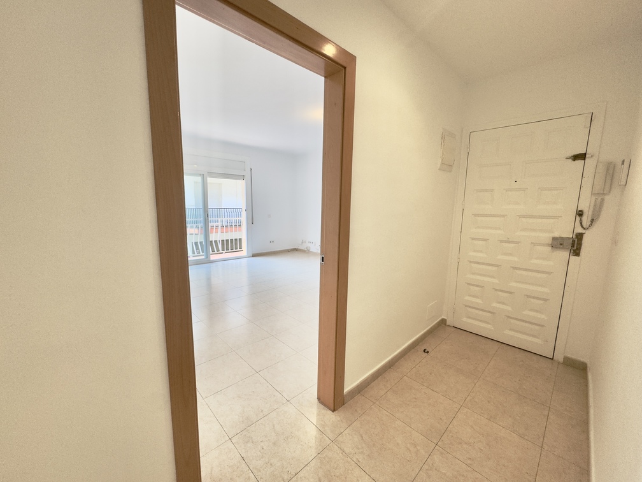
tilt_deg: -8.1
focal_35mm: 14
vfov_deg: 85.7
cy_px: 241
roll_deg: -0.4
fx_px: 260
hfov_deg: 102.1
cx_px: 321
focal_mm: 2.22
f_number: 2.2
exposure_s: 1/100
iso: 80
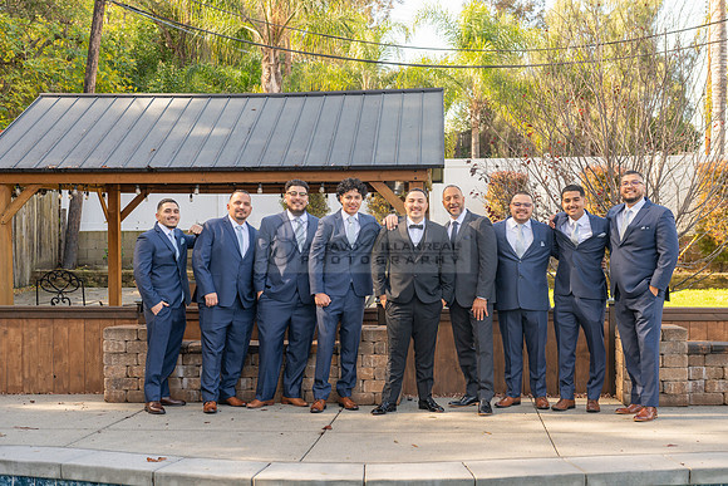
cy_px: 243
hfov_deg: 39.6
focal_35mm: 50
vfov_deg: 27.0
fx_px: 1011
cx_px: 364
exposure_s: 1/160
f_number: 6.3
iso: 320
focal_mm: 50
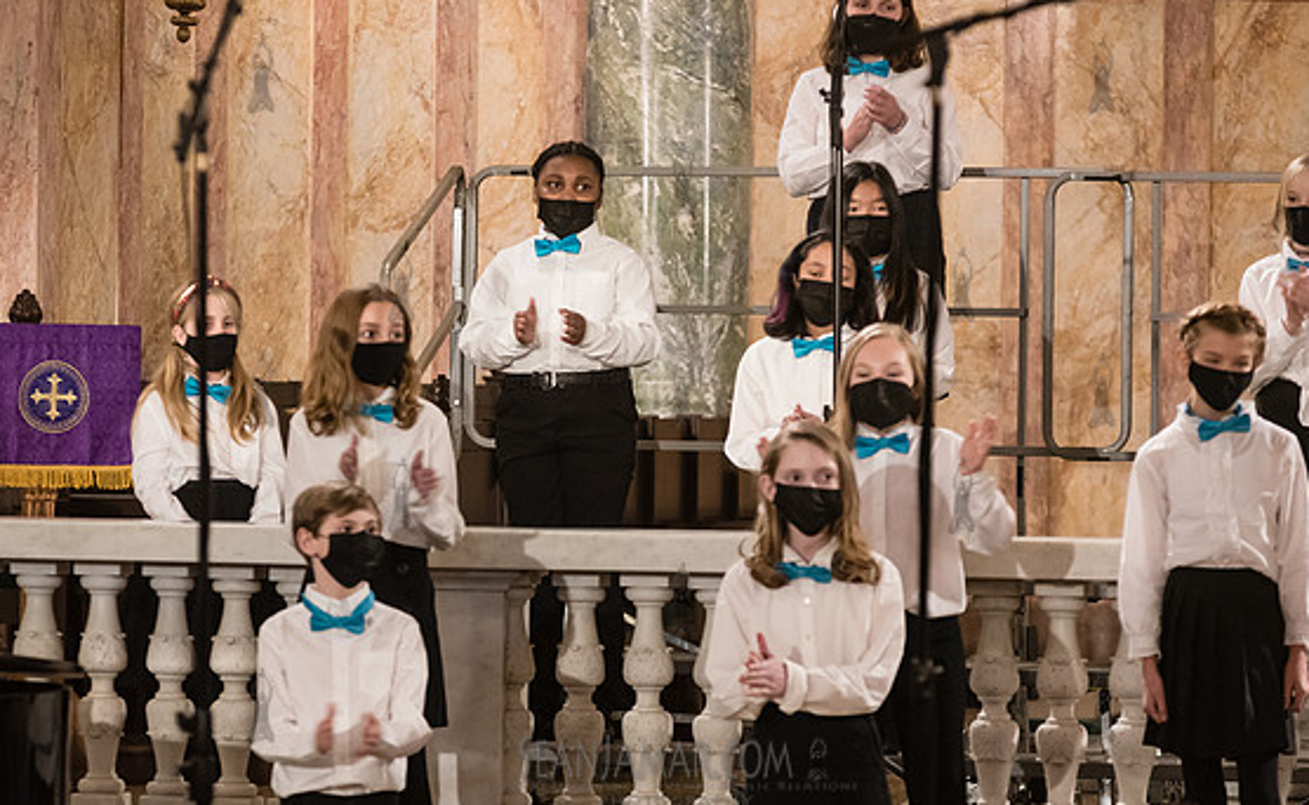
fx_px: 6322
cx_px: 628
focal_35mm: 178
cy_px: 459
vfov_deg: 7.3
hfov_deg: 11.8
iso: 4000
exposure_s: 1/125
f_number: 5
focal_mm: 155
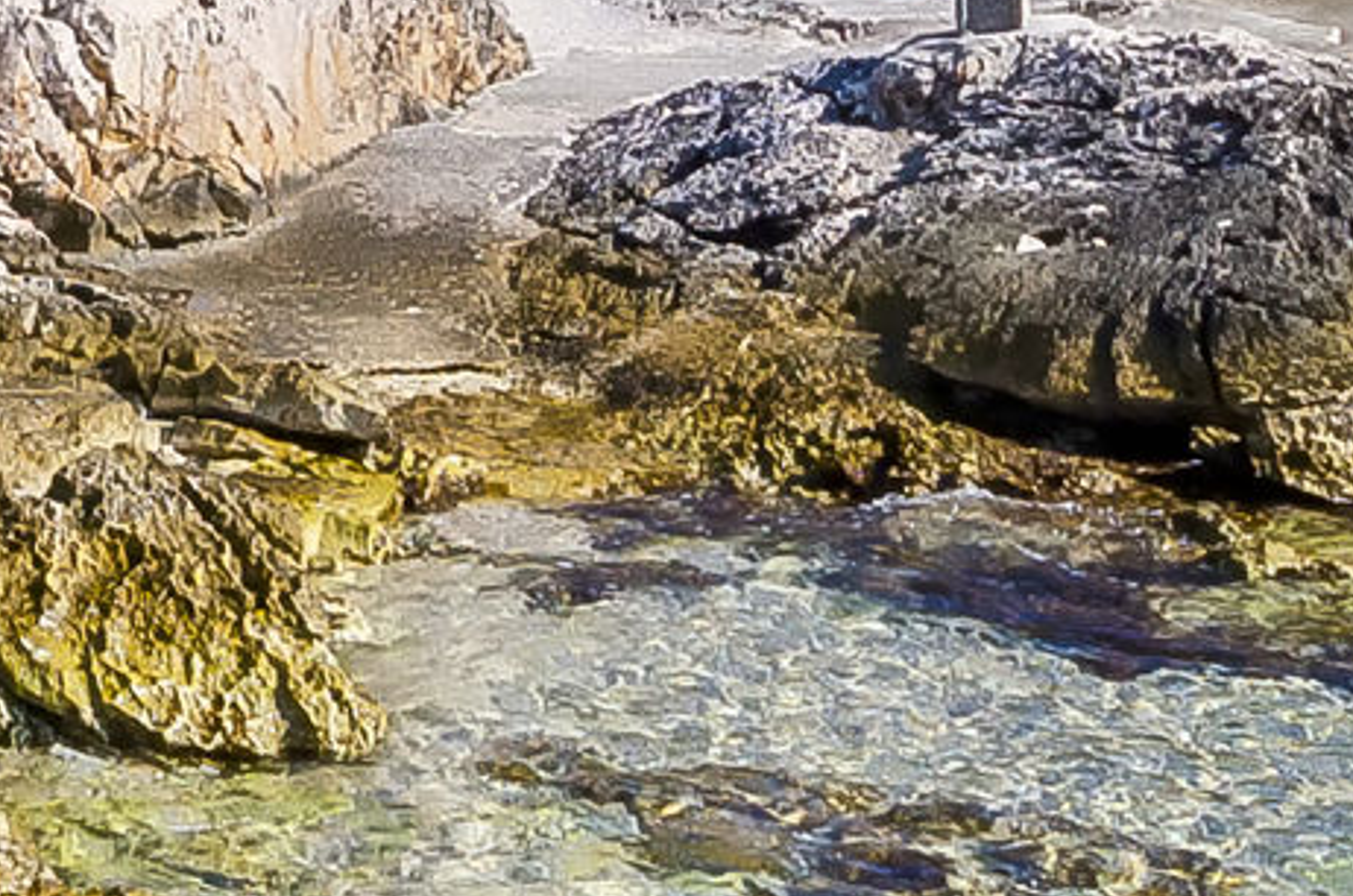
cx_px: -527
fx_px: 3413
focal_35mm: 91
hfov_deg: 20.1
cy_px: -394
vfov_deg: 14.1
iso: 100
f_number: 8
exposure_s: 1/1000
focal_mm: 10
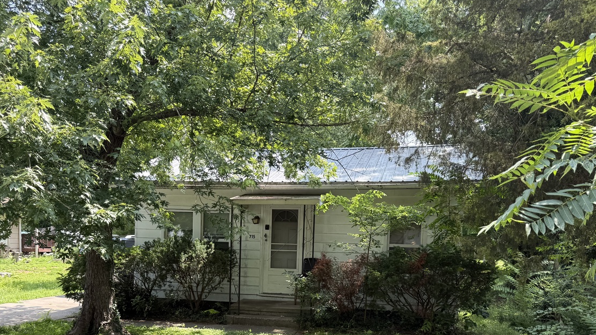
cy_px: 274
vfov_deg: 33.5
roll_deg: -1.4
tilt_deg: -3.9
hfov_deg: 57.9
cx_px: 275
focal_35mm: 34
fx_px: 537
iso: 80
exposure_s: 1/689
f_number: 1.78
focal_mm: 6.76
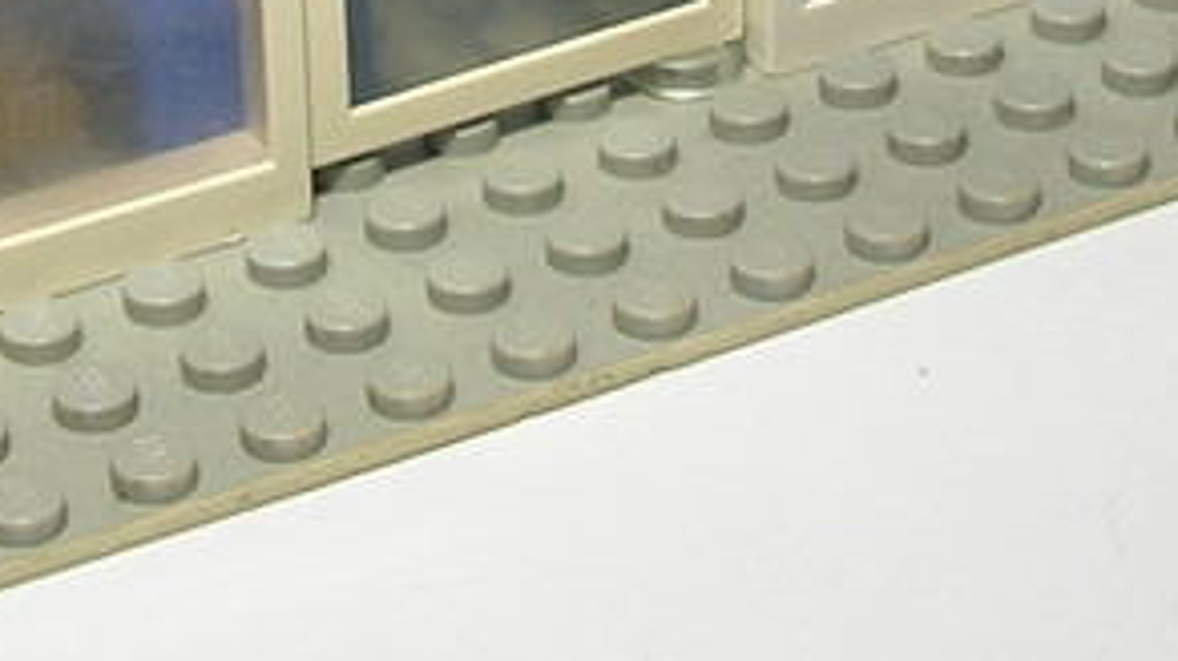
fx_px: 4403
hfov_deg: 15.2
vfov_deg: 8.5
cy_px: -183
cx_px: 561
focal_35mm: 141
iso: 50
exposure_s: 1/20
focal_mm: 7
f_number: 3.1
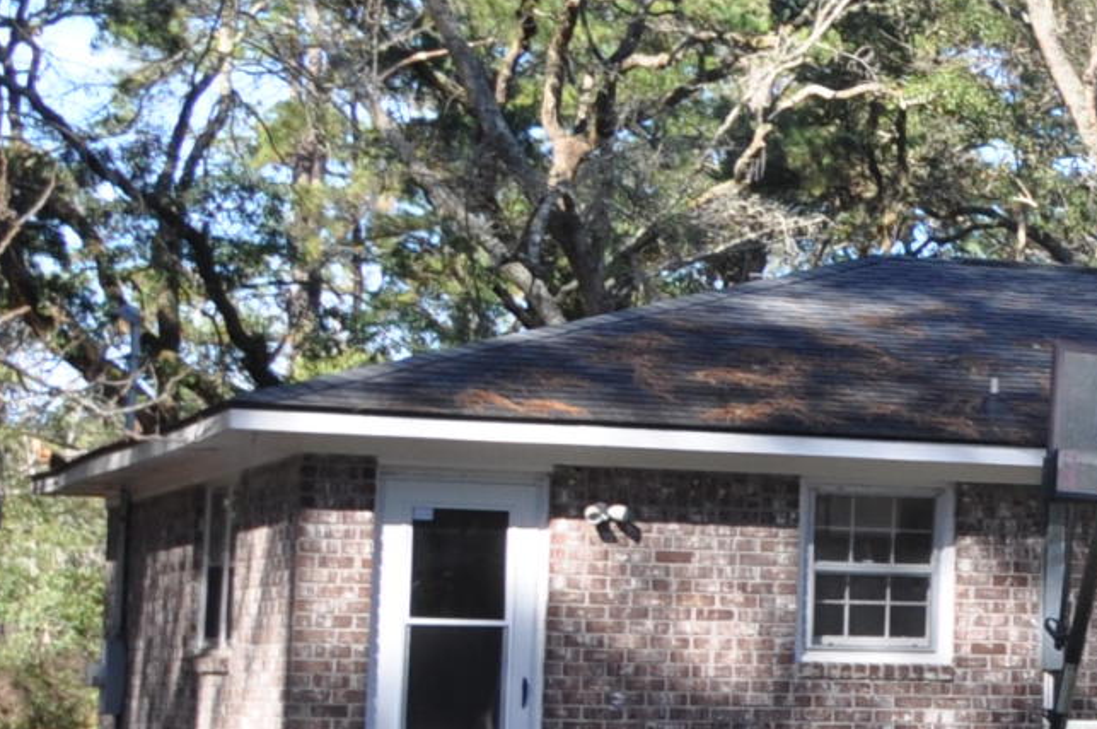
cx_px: 2535
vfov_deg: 10.9
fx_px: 3835
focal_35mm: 126
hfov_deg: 12.9
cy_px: 369
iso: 200
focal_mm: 18
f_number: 7.1
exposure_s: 1/200
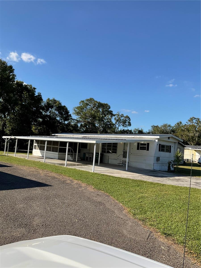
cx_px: 100
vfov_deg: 61.7
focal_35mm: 29
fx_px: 225
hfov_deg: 48.2
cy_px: 134
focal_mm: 3
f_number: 1.8
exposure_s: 1/1730
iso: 16
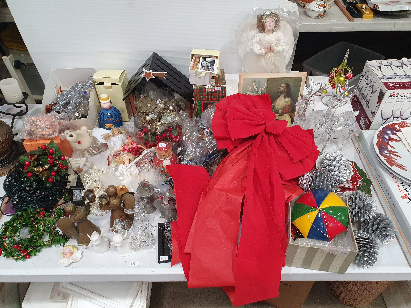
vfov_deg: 53.1
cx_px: 206
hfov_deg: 67.3
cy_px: 154
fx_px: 309
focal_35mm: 26
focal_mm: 4.32
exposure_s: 1/100
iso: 160
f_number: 2.4
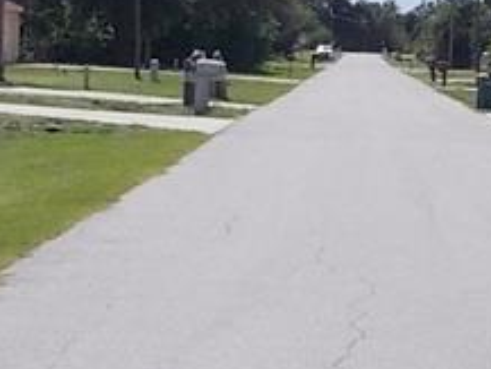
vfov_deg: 10.8
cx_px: 360
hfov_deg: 14.3
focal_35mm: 137
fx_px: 1944
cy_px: 113
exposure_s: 1/1000
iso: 80
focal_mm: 4.1
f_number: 3.3
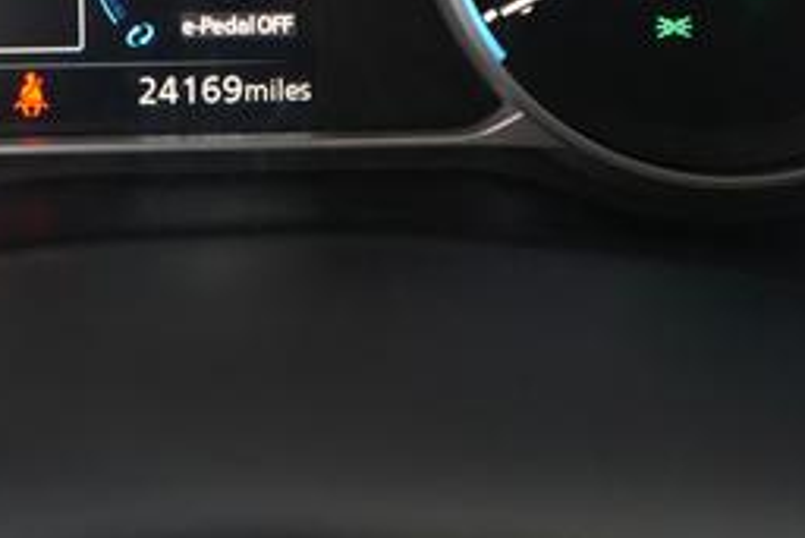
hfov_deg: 28.4
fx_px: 1566
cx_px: 211
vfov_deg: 18.6
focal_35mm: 70
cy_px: -88
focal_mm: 28
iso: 12800
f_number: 2.8
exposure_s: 1/320
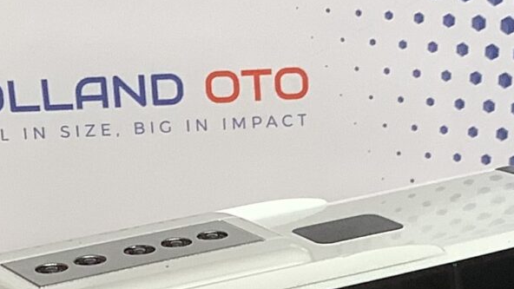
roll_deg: +1.4
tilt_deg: -24.8
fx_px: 1990
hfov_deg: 14.6
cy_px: 537
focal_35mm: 146
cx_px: 451
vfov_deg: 8.0
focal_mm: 3.3
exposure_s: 1/50
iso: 64
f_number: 2.4
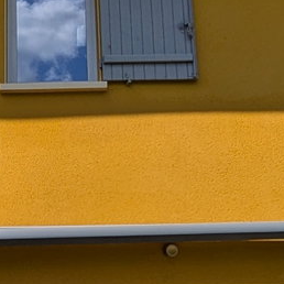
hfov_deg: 25.1
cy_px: 211
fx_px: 613
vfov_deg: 25.8
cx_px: 15
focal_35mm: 66
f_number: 1.7
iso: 56
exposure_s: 1/4184
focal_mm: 2.02
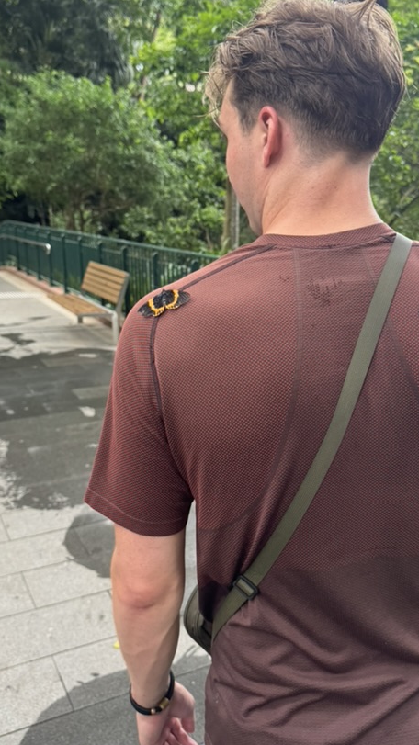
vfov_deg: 59.4
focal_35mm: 33
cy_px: 336
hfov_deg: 35.6
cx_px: 212
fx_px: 652
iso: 64
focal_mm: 6.76
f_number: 1.78
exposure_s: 1/150
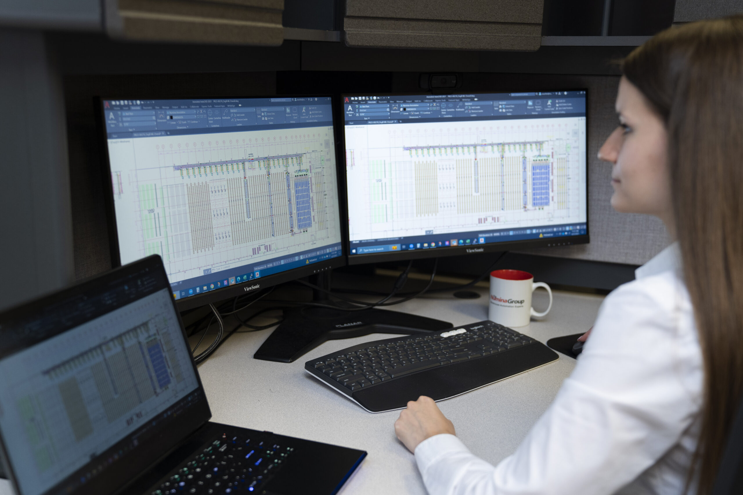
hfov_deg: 44.5
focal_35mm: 44
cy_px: 248
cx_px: 372
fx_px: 908
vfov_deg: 30.5
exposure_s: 1/160
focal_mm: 44
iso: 800
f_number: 2.8
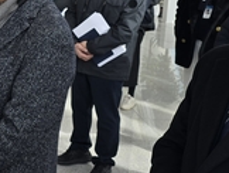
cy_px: 38
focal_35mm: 85
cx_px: -30
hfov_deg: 21.7
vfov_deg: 17.3
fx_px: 563
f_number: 1.7
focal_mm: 6.3
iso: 12
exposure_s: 1/154
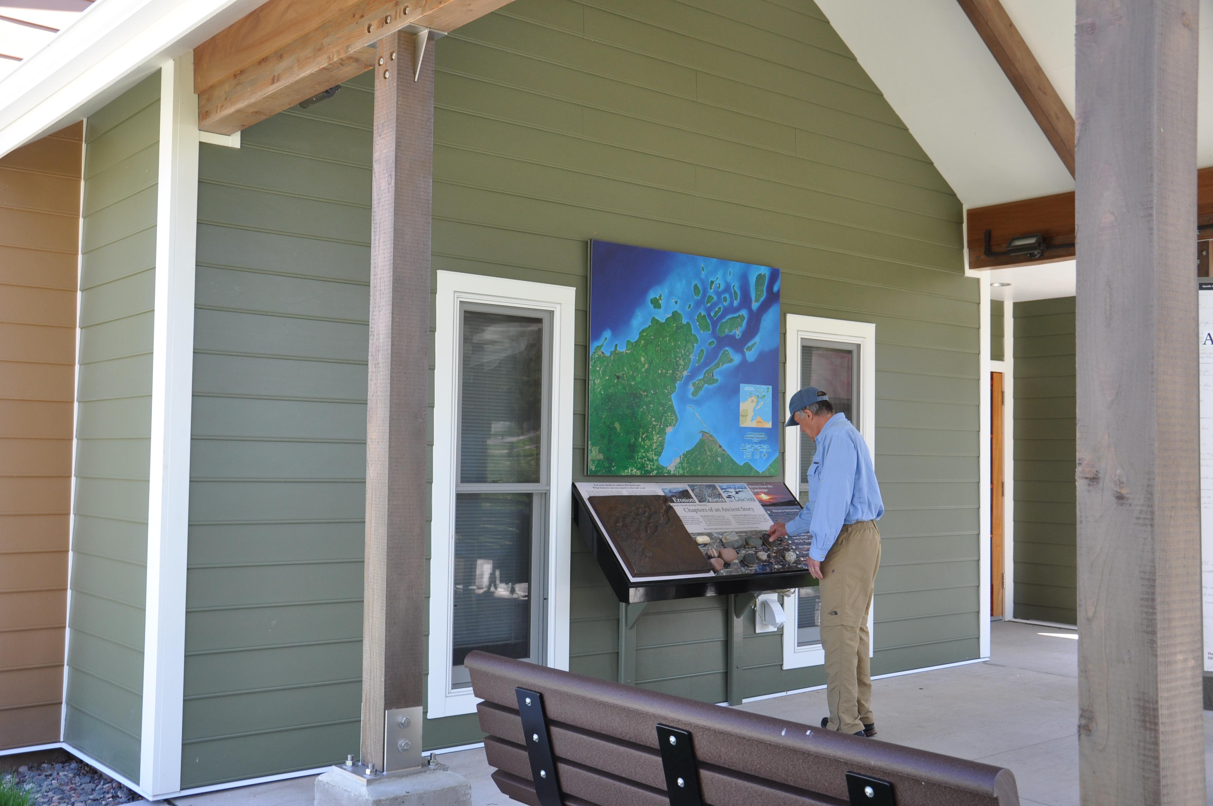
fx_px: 1262
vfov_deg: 35.4
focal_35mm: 38
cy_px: 403
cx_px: 606
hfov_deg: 51.3
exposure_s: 1/125
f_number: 5.6
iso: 320
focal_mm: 25
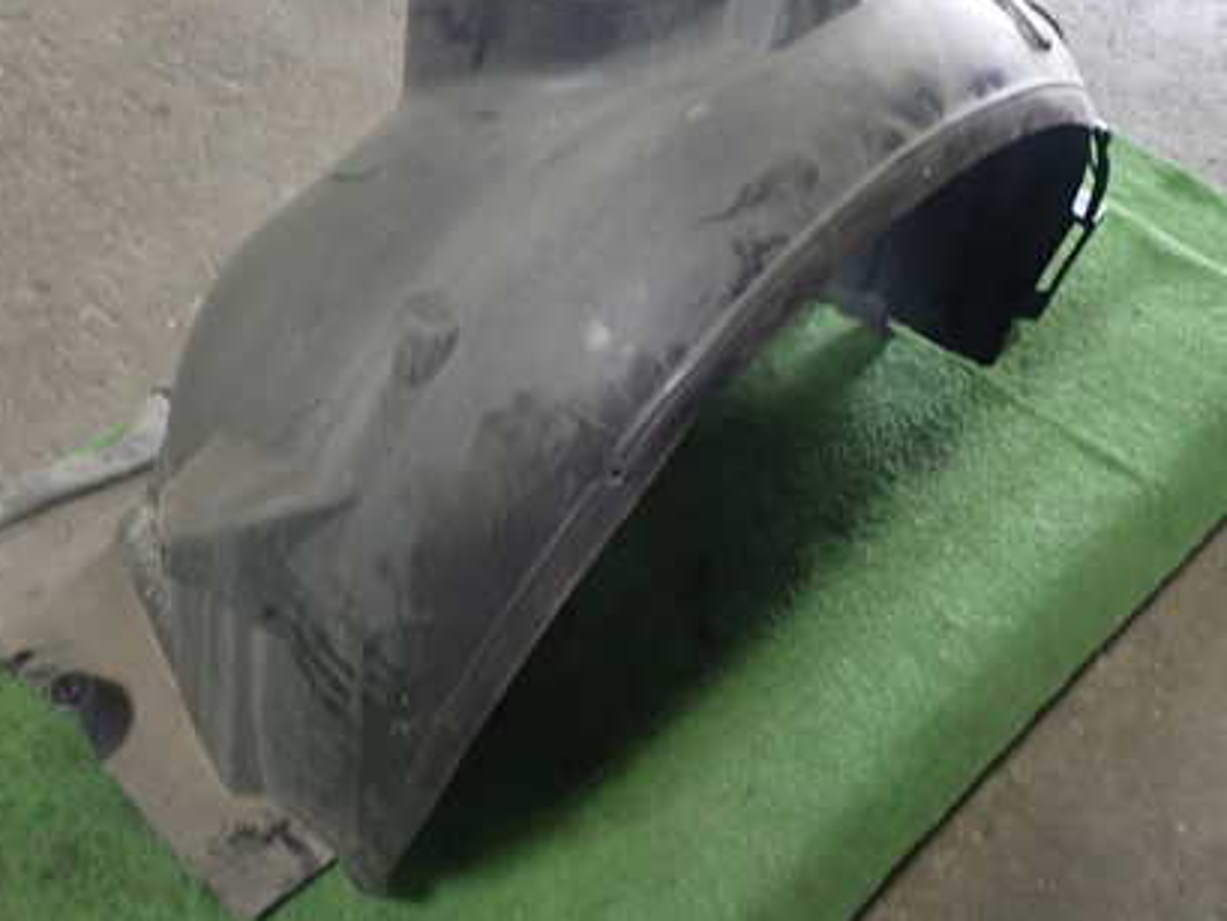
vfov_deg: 32.7
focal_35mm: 44
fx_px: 1560
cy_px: 330
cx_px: 591
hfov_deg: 42.9
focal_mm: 5.4
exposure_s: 1/30
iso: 320
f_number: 2.3
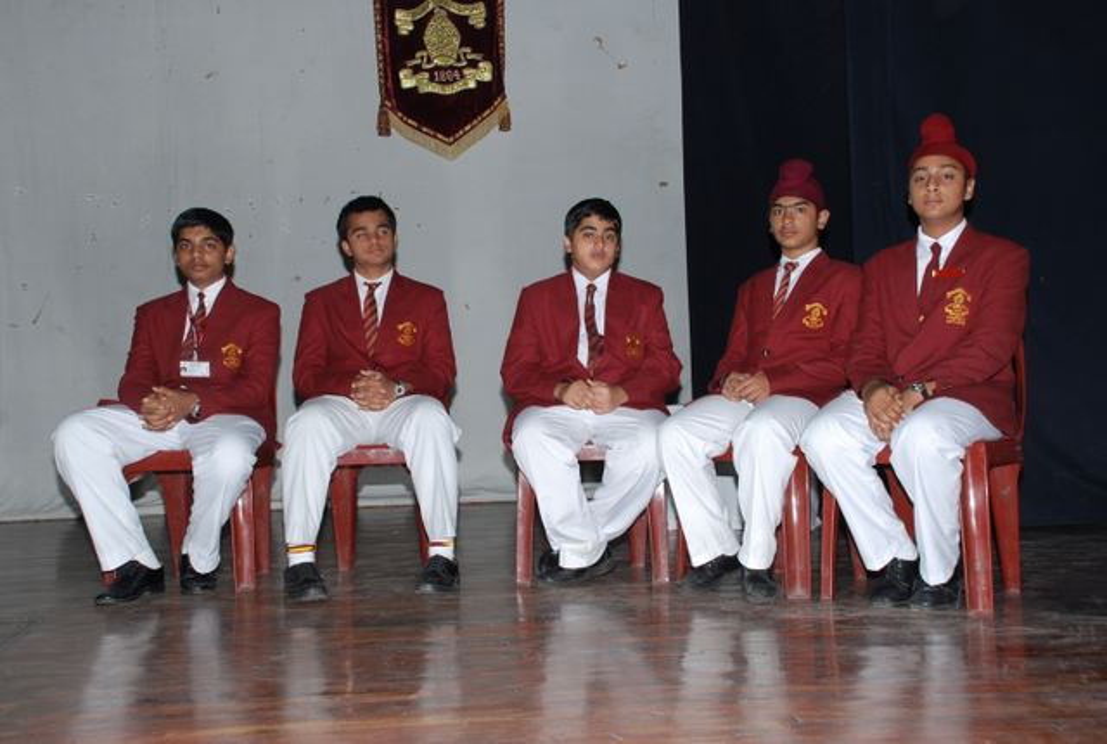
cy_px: 372
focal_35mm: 42
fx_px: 1295
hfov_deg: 46.3
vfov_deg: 32.1
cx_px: 554
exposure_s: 1/60
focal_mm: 28
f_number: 5.6
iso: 400
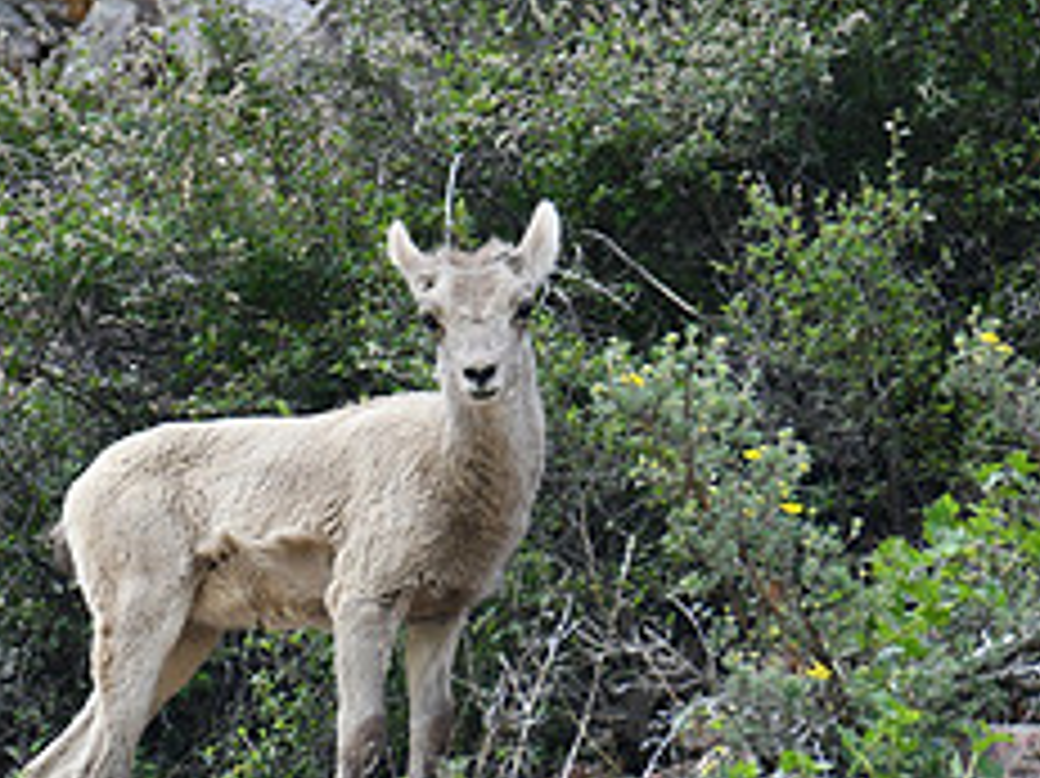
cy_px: 614
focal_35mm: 1087
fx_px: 32641
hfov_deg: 1.8
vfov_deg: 1.4
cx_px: 347
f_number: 5.6
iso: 560
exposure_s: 1/500
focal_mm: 300
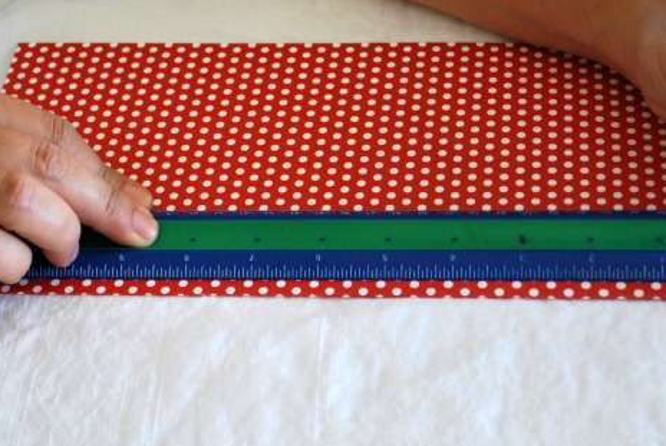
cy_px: 225
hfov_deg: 28.7
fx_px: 1297
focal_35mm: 70
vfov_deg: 19.5
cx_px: 392
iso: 800
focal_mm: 38
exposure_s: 1/30
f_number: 5.3
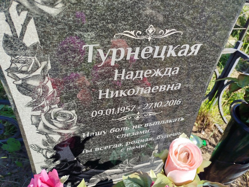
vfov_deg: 56.8
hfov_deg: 71.6
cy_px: 94
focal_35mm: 24
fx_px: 173
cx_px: 124
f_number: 1.7
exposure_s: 1/572
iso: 50
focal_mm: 5.31
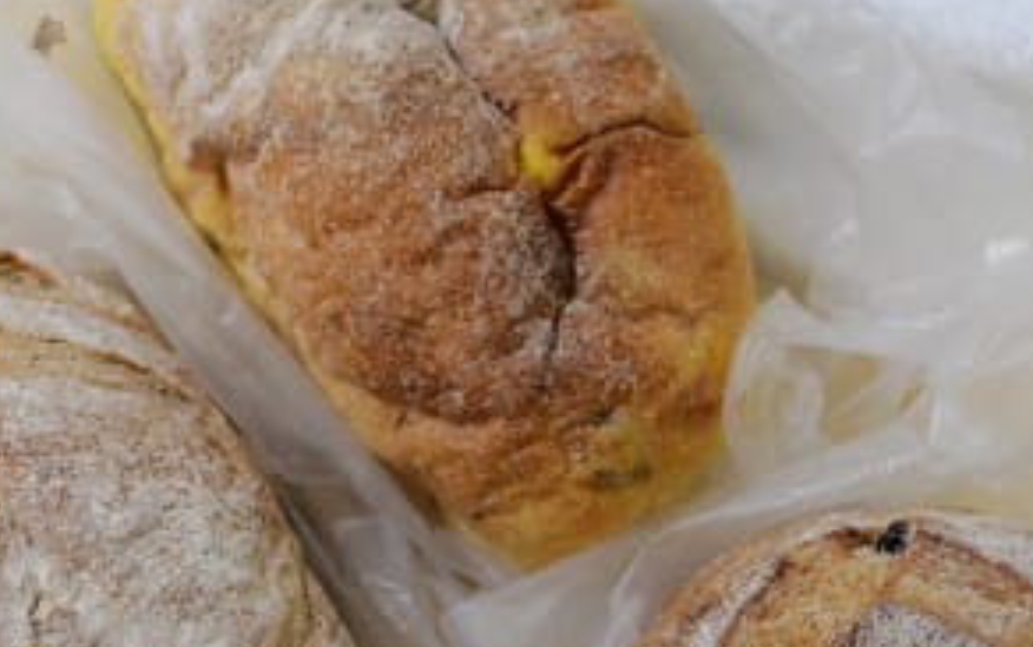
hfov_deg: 18.2
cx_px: 607
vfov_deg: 11.5
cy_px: 412
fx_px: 3214
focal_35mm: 114
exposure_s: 1/30
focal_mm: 35
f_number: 3.2
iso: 2500
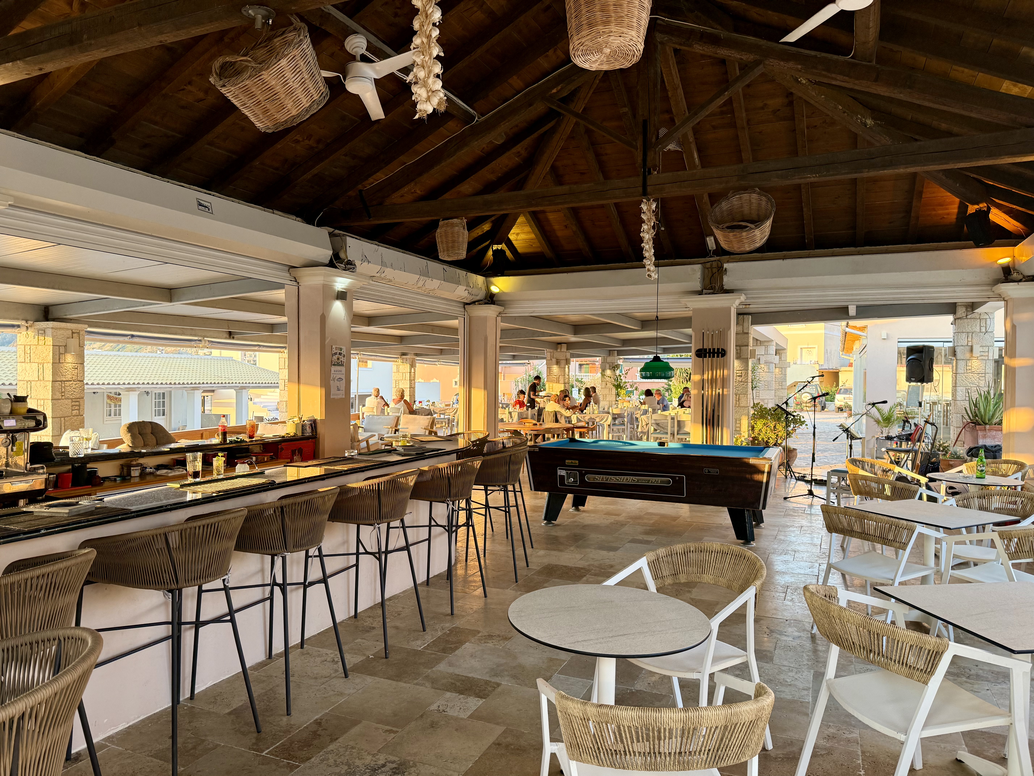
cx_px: 517
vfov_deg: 56.8
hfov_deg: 71.6
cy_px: 388
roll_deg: -1.0
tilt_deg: -1.5
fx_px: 717
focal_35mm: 24
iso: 160
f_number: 1.78
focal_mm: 6.76
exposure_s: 1/193
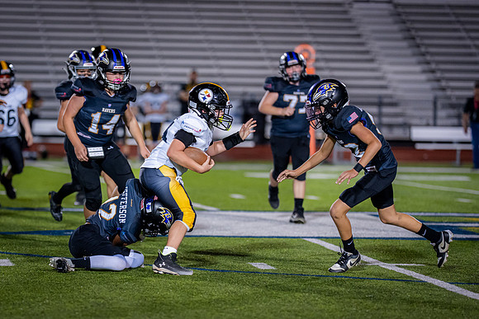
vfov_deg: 6.6
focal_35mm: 208
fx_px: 2762
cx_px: 145
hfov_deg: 9.9
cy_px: 208
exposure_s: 1/1250
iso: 1600
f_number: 1.8
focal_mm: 135
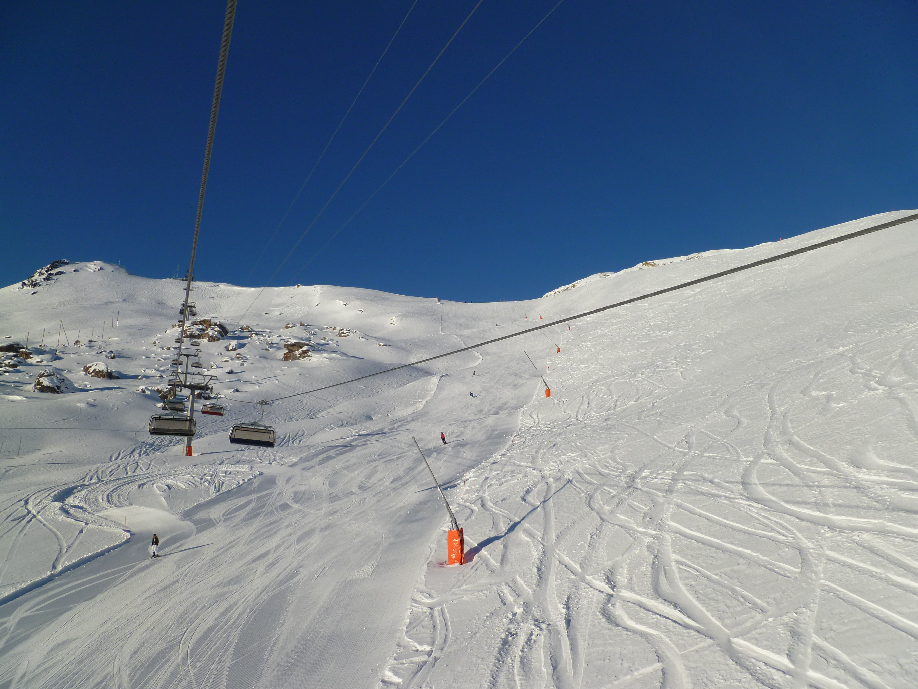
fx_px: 743
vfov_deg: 49.7
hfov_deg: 63.4
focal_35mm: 28
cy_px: 344
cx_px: 459
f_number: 10
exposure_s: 1/200
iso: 80
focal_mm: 5
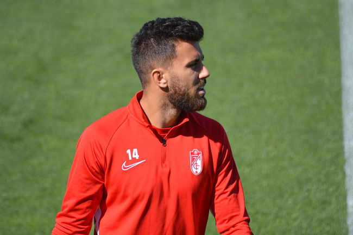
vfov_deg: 3.0
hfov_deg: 4.6
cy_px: 118
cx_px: 176
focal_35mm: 450
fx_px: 4408
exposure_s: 1/1600
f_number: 5.6
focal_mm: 300
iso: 400
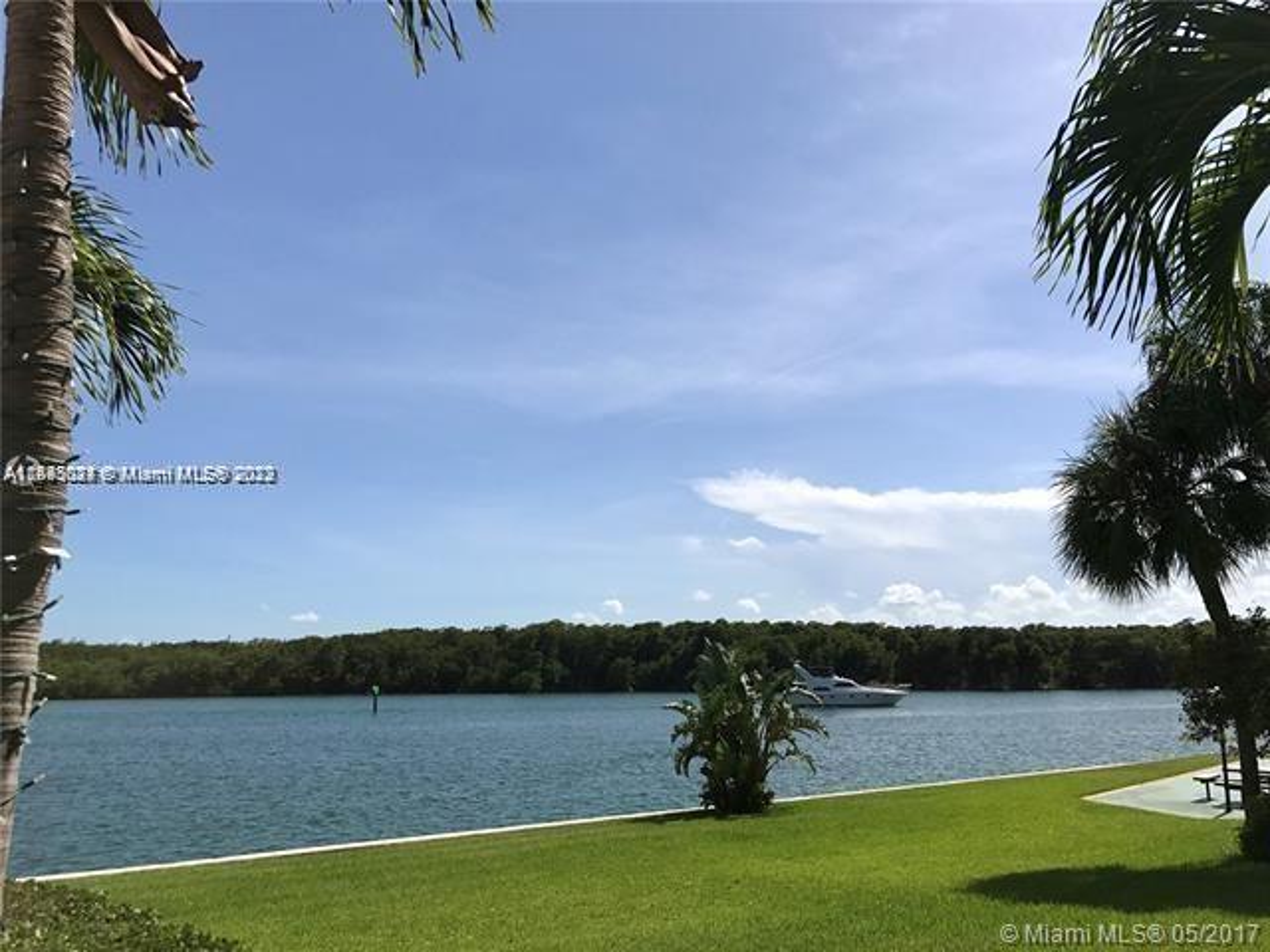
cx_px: 635
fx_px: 1027
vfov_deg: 49.7
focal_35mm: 28
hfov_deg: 63.4
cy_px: 476
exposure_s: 1/4808
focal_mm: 3.99
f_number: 1.8
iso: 20
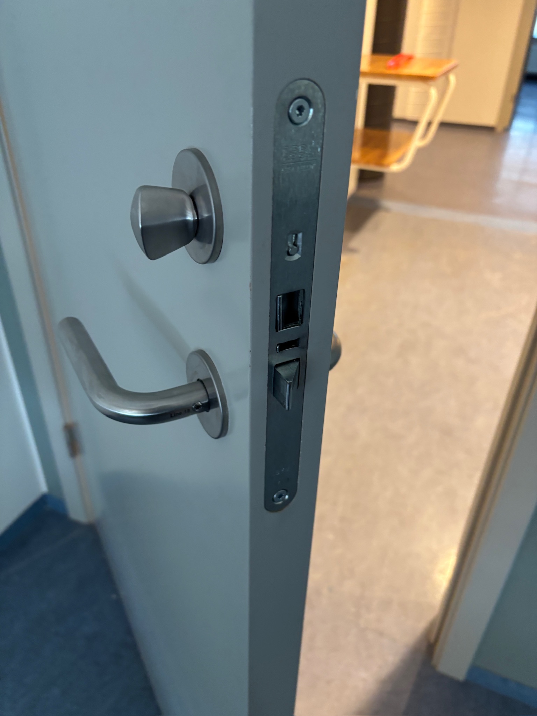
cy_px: 358
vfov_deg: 67.3
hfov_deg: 53.1
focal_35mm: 26
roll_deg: -1.0
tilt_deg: -31.9
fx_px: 538
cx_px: 268
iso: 250
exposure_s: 1/60
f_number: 1.6
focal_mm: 5.96
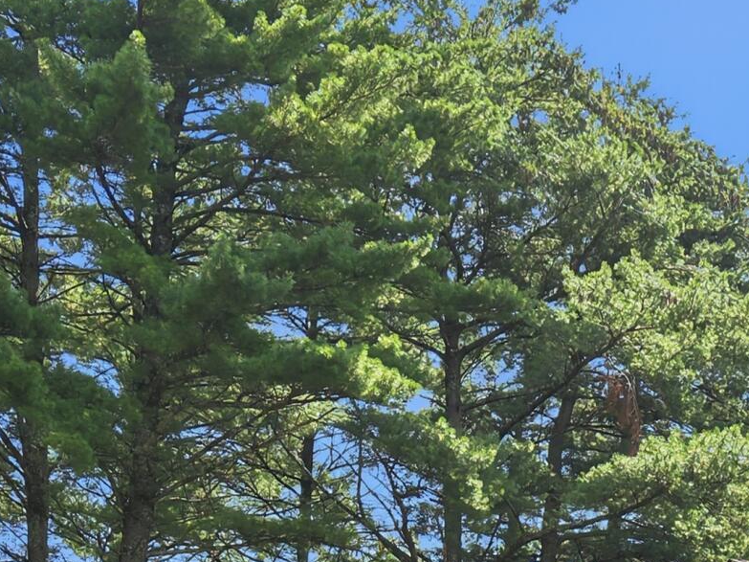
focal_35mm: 92
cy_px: 1069
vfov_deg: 13.9
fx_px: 1990
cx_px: 834
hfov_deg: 20.3
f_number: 1.8
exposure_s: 1/1500
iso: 400
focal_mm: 8.7
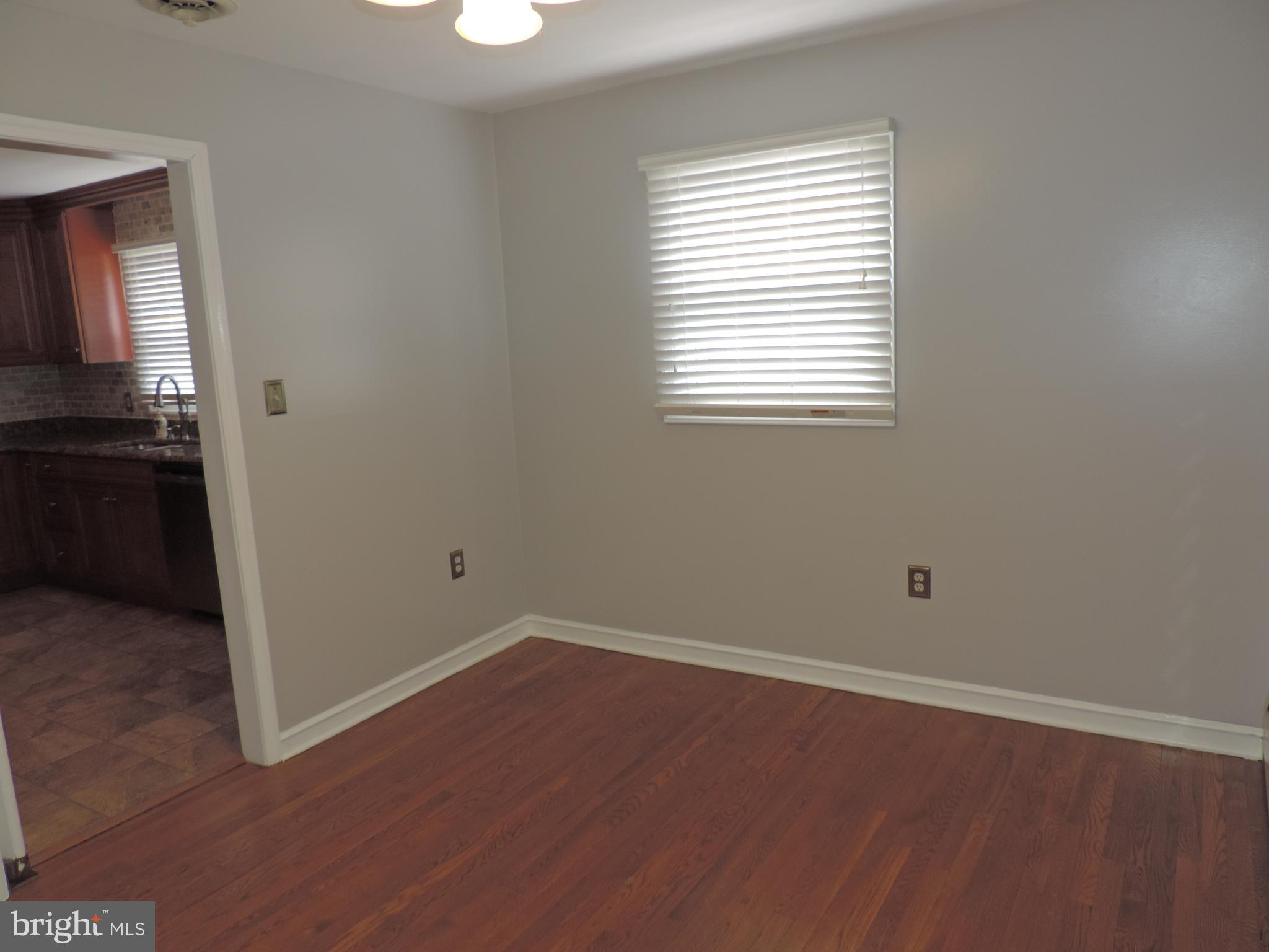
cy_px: 476
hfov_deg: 71.6
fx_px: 880
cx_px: 634
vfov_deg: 56.8
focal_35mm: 24
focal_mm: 4.3
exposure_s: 1/40
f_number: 3
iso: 110
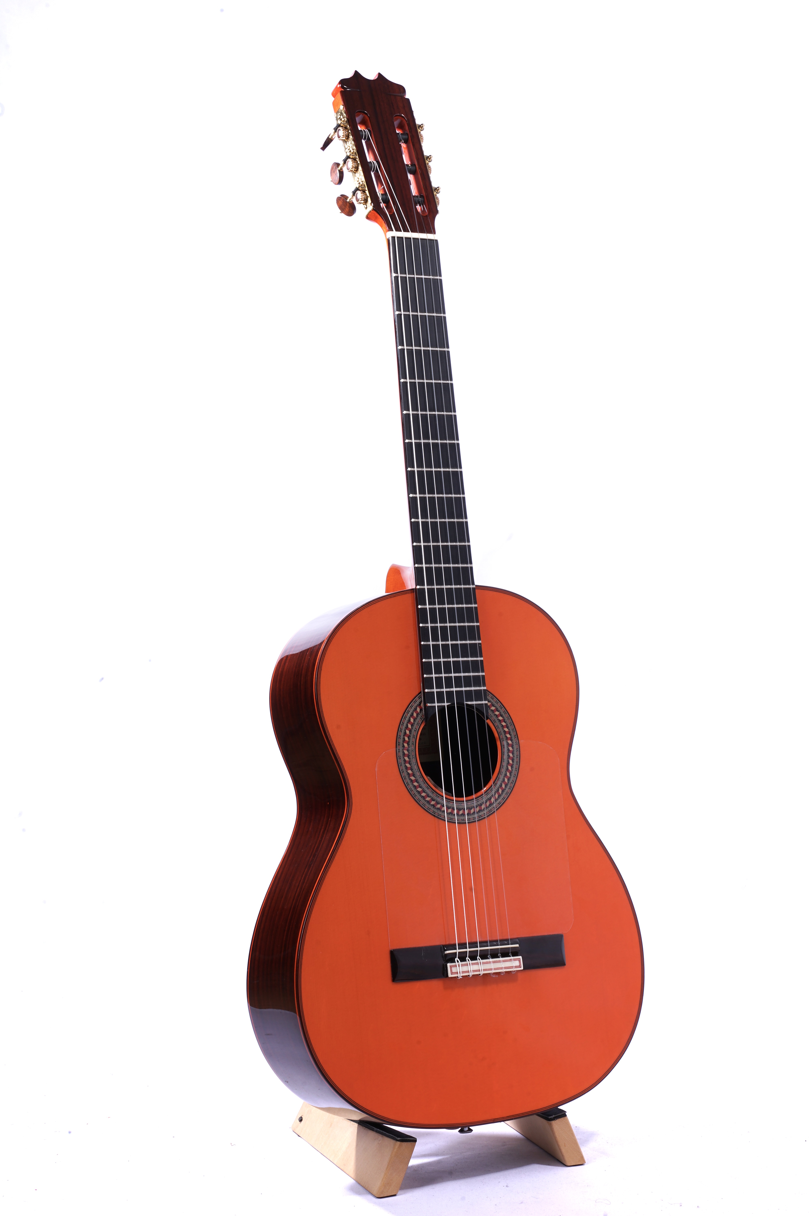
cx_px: 406
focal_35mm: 68
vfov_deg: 29.7
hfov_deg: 20.0
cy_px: 608
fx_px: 2298
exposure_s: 1/50
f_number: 22
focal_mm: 68
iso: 100
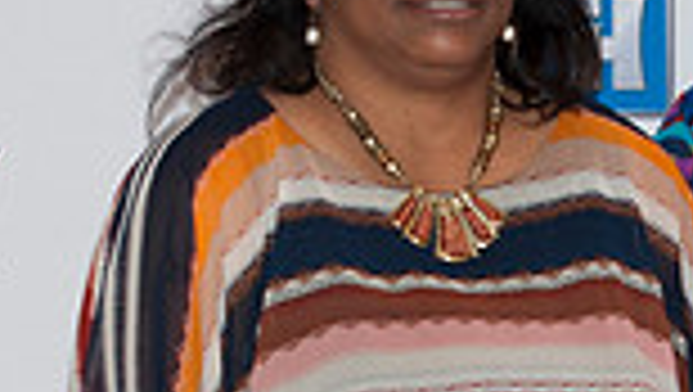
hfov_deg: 8.2
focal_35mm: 260
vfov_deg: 4.7
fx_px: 4783
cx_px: 891
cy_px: 363
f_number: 5.6
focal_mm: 44
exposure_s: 1/60
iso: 400
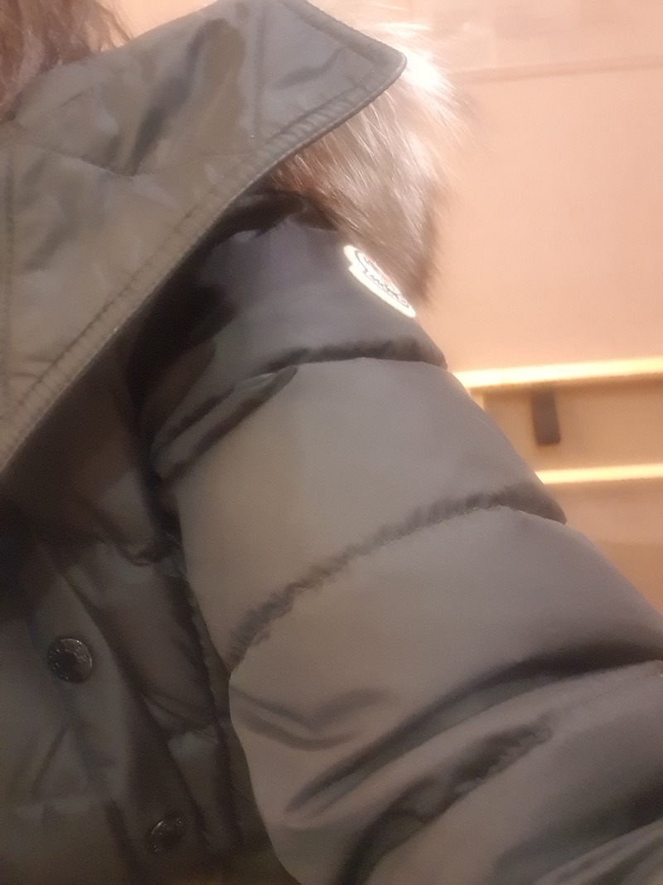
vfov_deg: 58.4
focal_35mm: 31
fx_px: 792
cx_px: 332
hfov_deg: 45.4
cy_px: 442
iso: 800
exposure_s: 1/12
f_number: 1.7
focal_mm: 2.92
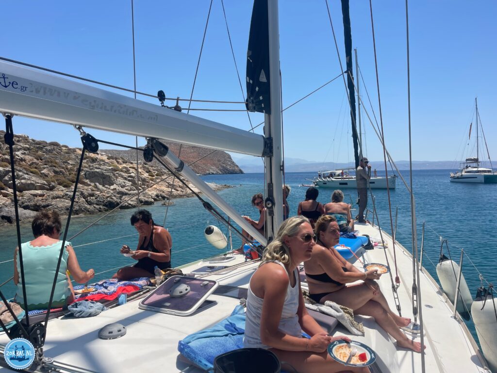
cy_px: 186
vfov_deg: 54.9
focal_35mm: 25
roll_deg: +0.2
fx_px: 359
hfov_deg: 69.4
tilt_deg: -2.8
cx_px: 248
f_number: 1.6
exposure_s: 1/5917
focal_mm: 5.1
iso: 32
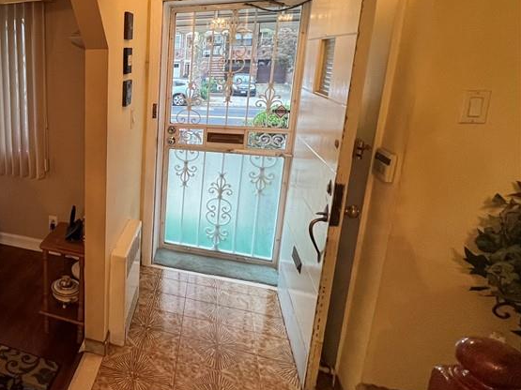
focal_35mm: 24
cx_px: 41
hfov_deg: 59.6
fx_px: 361
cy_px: 144
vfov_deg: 56.1
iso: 320
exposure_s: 1/60
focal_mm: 1.57
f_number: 1.8
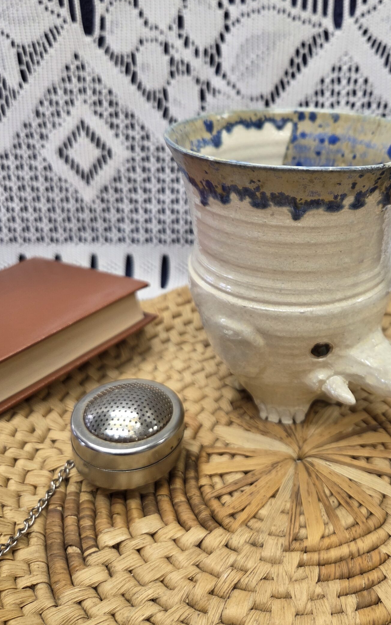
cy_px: 261
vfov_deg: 62.5
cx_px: 283
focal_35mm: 30
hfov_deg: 40.9
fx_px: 511
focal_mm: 5.4
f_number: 1.8
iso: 125
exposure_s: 1/100
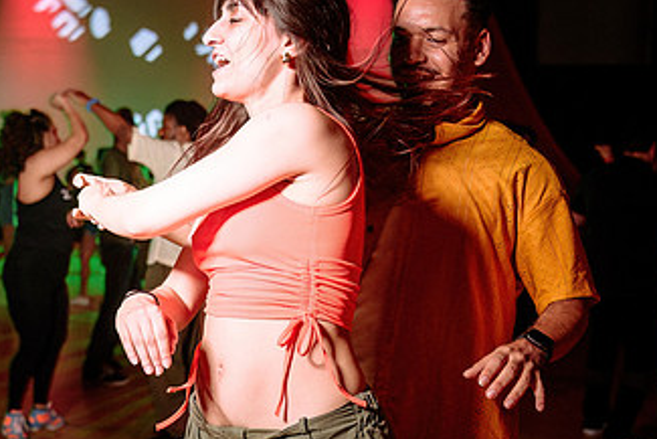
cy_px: 270
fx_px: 1351
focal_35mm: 74
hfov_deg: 27.3
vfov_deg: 18.4
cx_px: 257
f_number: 2.8
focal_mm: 36
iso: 1000
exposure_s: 1/60
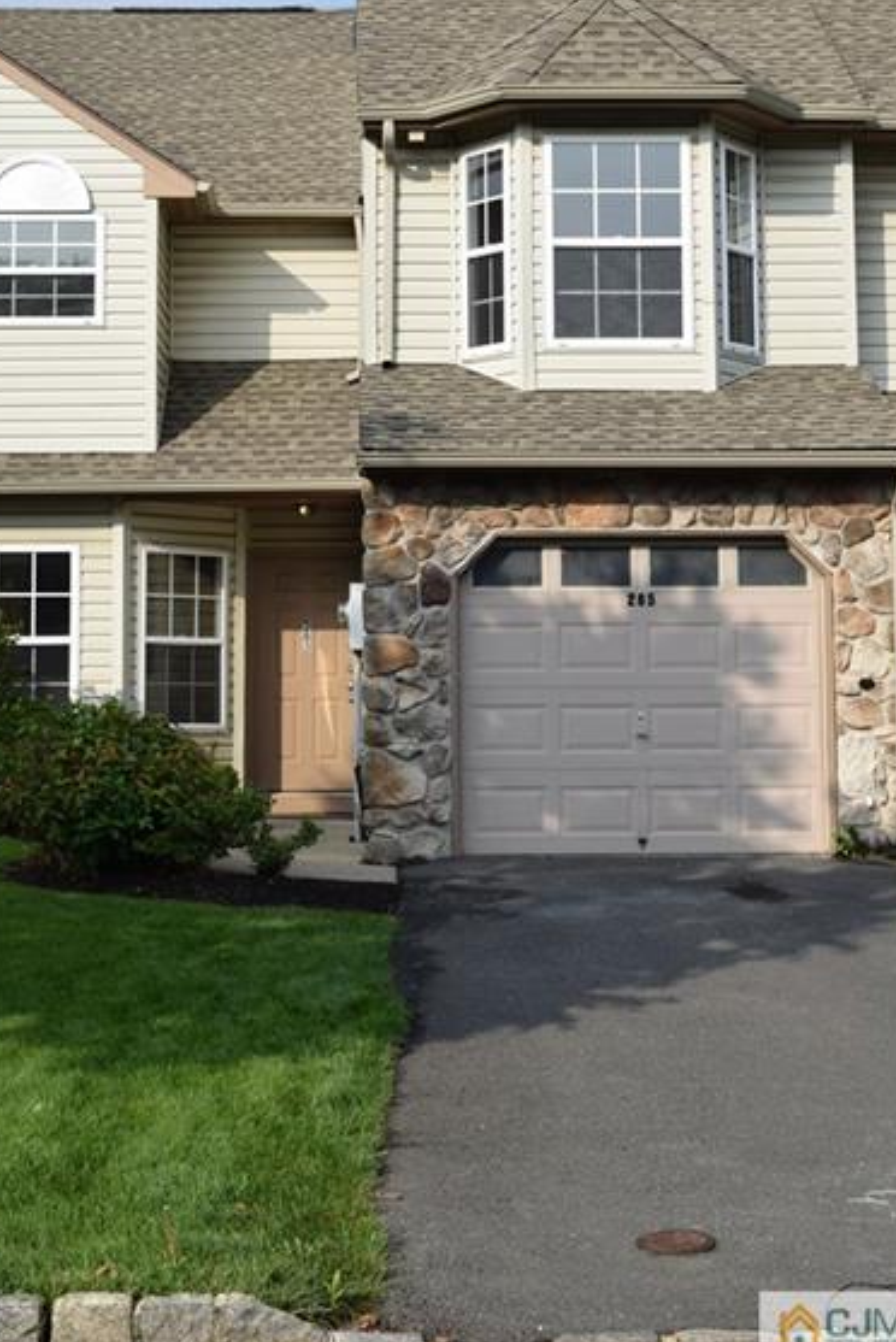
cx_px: 388
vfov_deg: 32.1
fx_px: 2312
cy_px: 441
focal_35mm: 62
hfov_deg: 21.9
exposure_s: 1/200
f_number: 9
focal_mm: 30
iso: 100
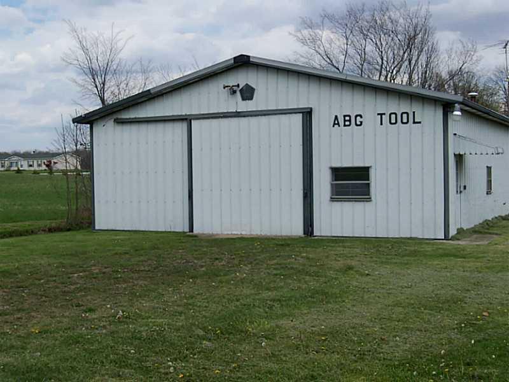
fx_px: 735
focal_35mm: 50
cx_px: 254
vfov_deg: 29.1
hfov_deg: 38.2
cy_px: 191
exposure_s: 1/800
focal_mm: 8.8
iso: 80
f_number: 3.8
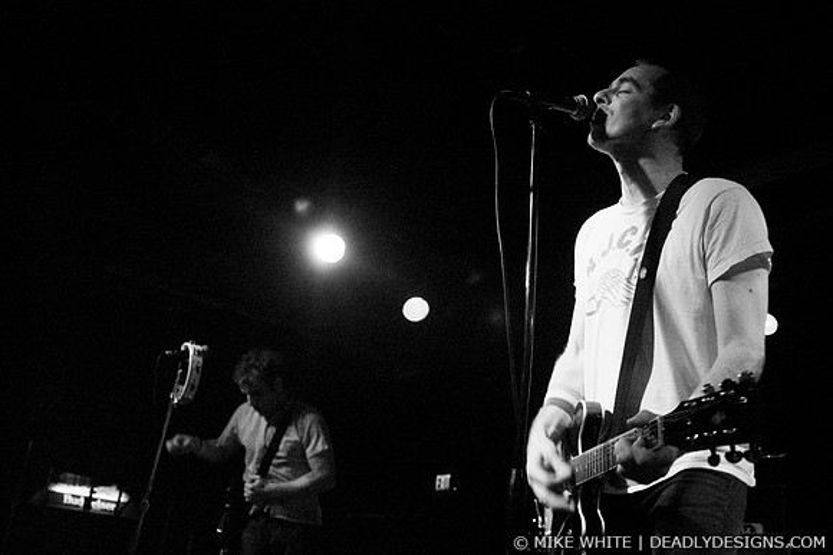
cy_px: 278
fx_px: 694
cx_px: 416
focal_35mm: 30
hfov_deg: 62.0
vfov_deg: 43.6
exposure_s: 1/80
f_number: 2.8
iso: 1600
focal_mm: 20
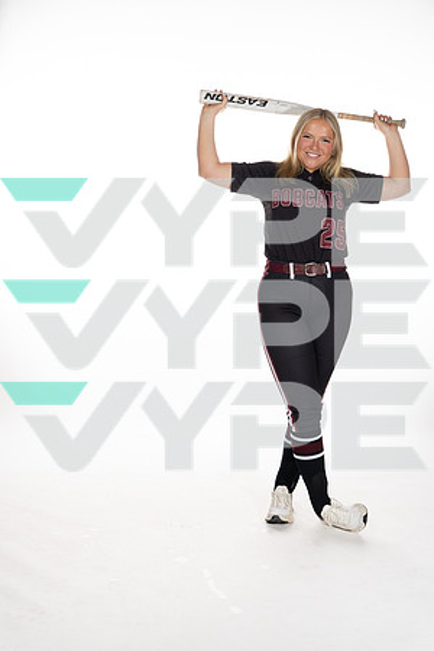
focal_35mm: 49
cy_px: 326
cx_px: 217
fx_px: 886
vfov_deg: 40.3
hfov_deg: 27.5
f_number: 6.3
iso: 400
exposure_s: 1/250
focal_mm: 49
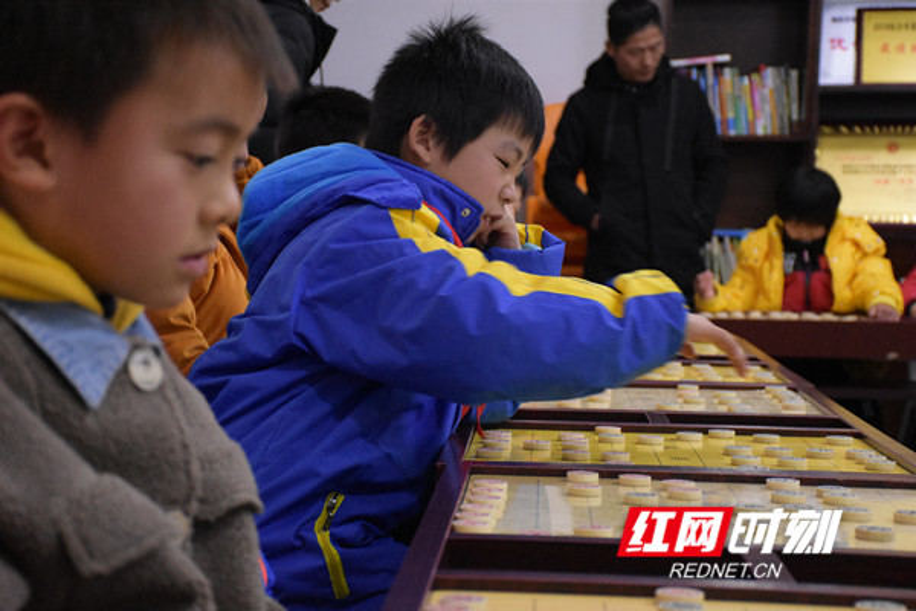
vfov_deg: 17.5
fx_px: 1985
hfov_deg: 26.0
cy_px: 306
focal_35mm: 78
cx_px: 458
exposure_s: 1/80
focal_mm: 52
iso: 5000
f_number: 4.8
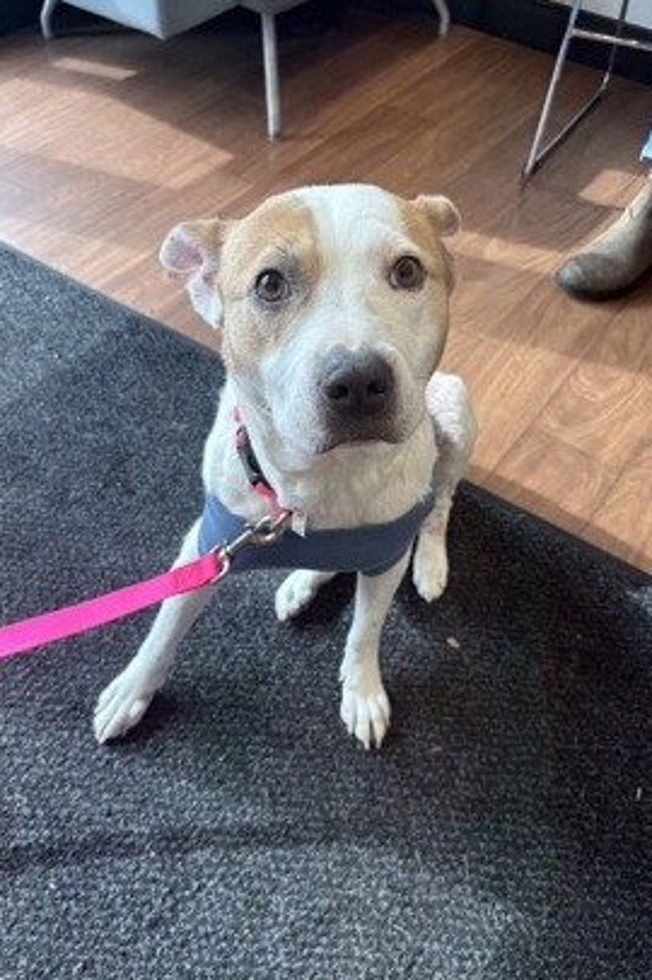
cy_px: 504
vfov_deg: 65.5
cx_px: 334
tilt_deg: -52.9
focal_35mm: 28
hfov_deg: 46.3
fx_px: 762
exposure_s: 1/120
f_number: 1.6
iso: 100
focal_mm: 5.96
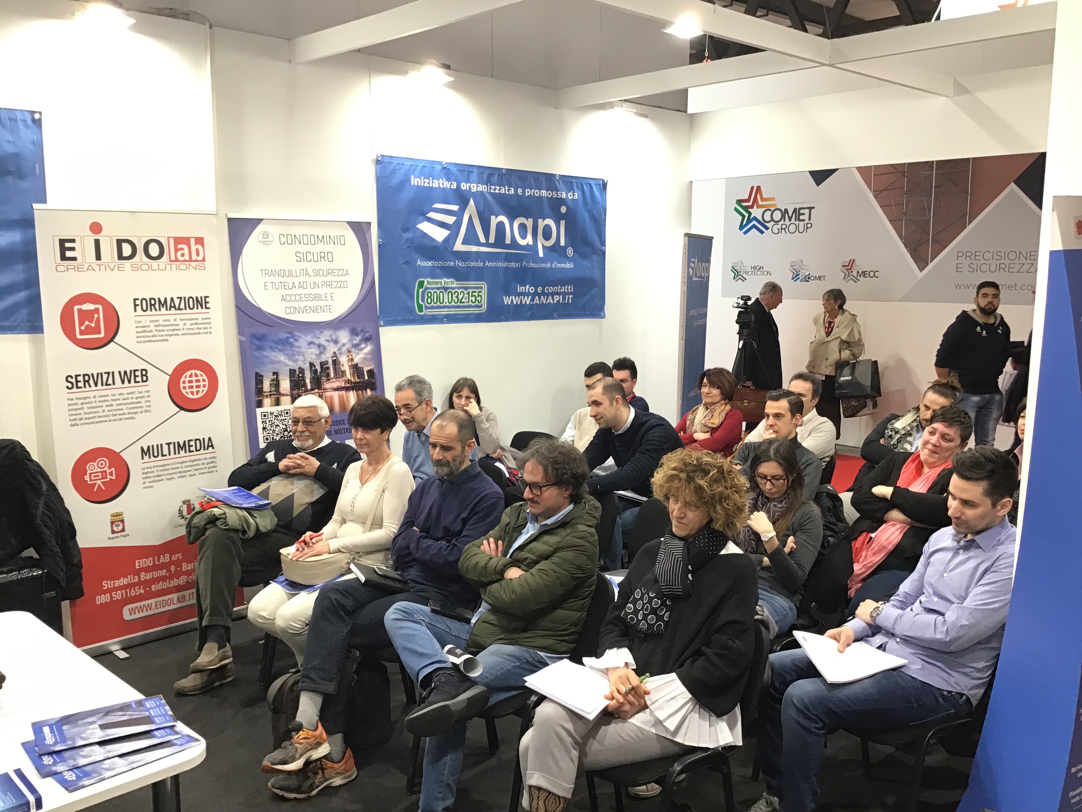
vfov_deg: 45.4
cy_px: 406
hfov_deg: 58.4
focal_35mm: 31
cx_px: 541
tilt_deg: -7.8
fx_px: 969
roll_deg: +0.4
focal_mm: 3.3
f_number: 2.4
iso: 80
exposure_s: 1/33
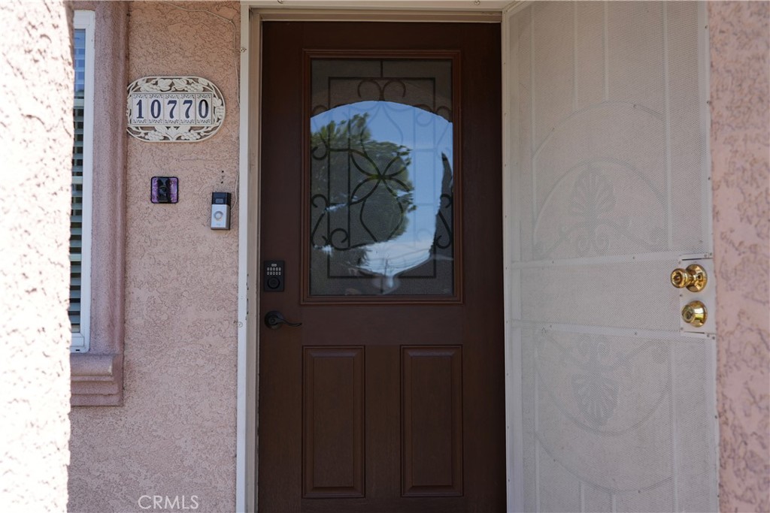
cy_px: 256
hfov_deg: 61.9
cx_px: 385
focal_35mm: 30
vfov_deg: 43.6
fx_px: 642
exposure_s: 1/200
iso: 80
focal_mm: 30
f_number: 4.5
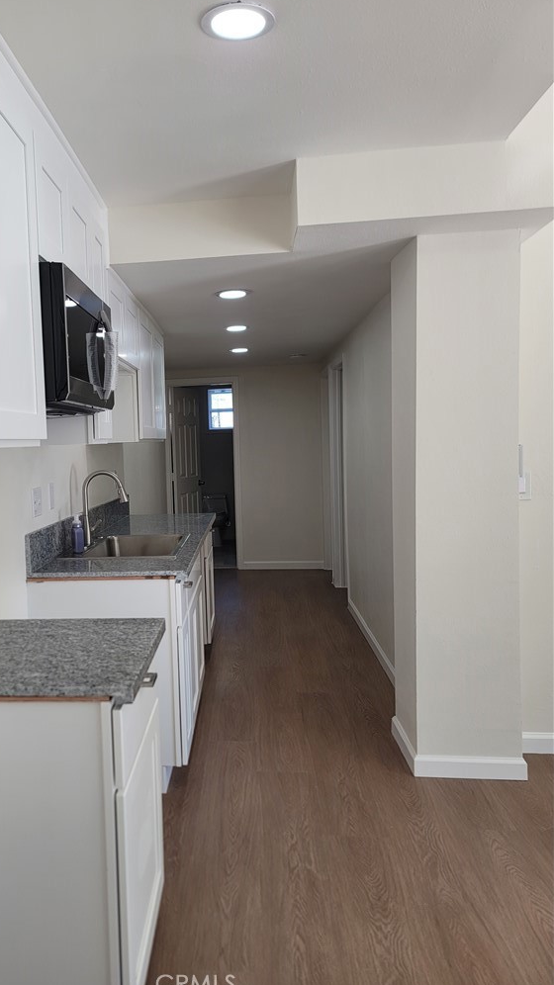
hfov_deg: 40.8
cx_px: 175
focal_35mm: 28
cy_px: 492
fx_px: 731
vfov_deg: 67.9
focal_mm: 7
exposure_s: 1/120
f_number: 1.8
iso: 40
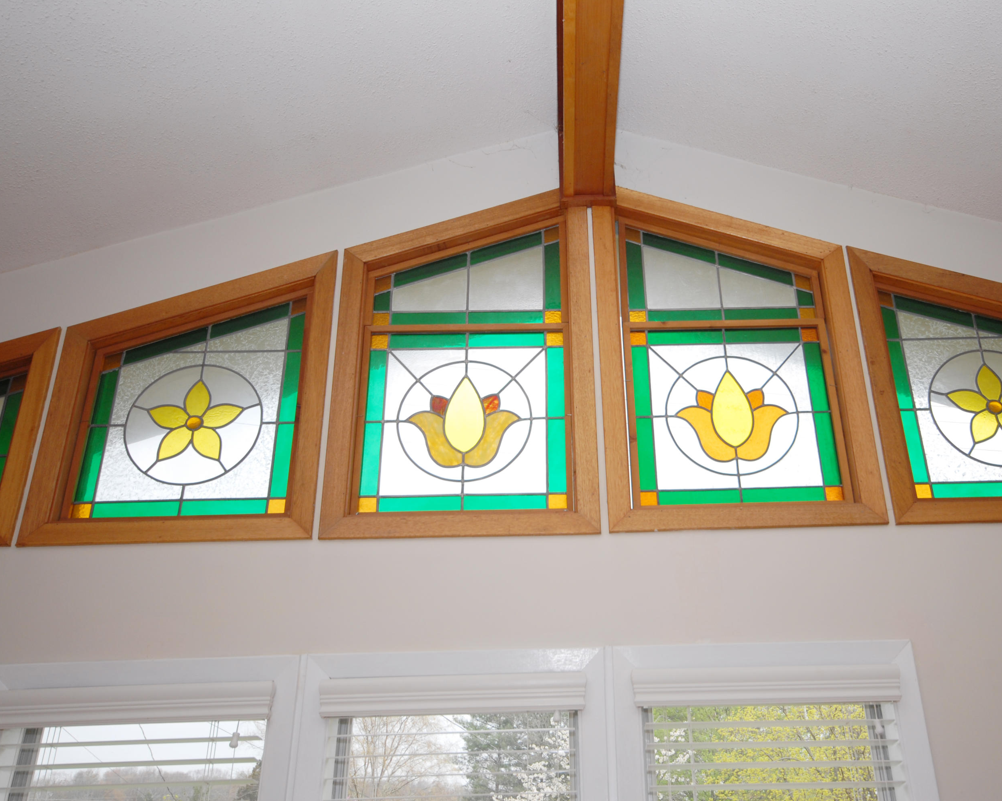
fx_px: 1008
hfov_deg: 52.6
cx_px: 587
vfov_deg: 43.4
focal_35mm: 34
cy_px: 401
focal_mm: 20
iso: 200
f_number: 5.6
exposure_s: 1/180
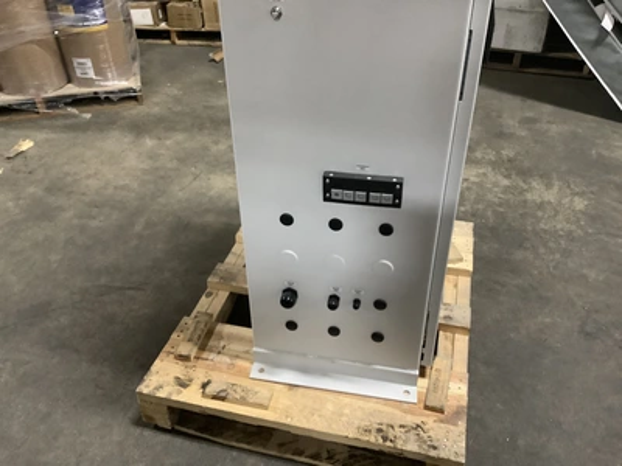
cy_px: 233
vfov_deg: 45.4
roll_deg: -0.2
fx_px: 557
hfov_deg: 58.4
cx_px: 311
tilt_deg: -36.4
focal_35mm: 31
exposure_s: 1/30
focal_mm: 3.3
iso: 640
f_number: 2.4
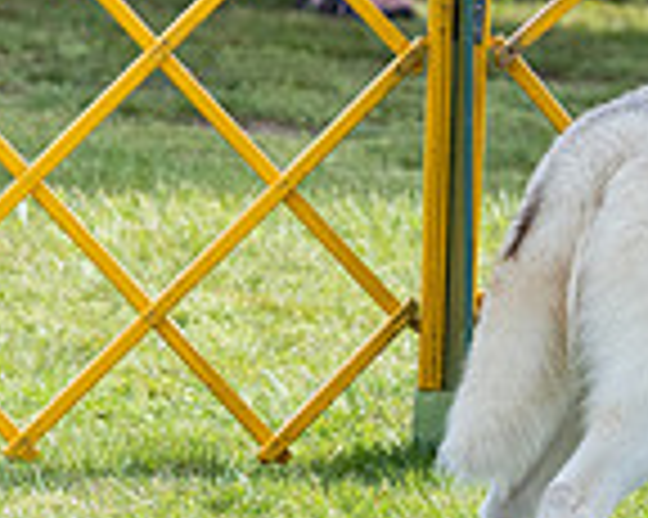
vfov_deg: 1.7
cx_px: 993
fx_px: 17785
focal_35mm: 928
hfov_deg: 2.1
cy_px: -297
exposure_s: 1/1250
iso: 640
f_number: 5.6
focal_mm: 200
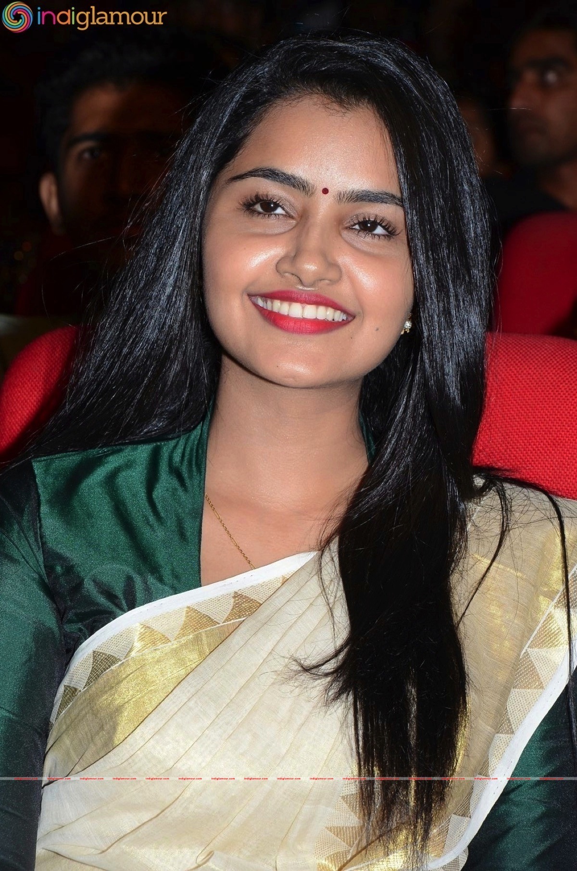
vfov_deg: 13.1
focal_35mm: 158
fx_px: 3802
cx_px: 288
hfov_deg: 8.7
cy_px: 436
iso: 500
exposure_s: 1/125
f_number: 7.1
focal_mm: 105
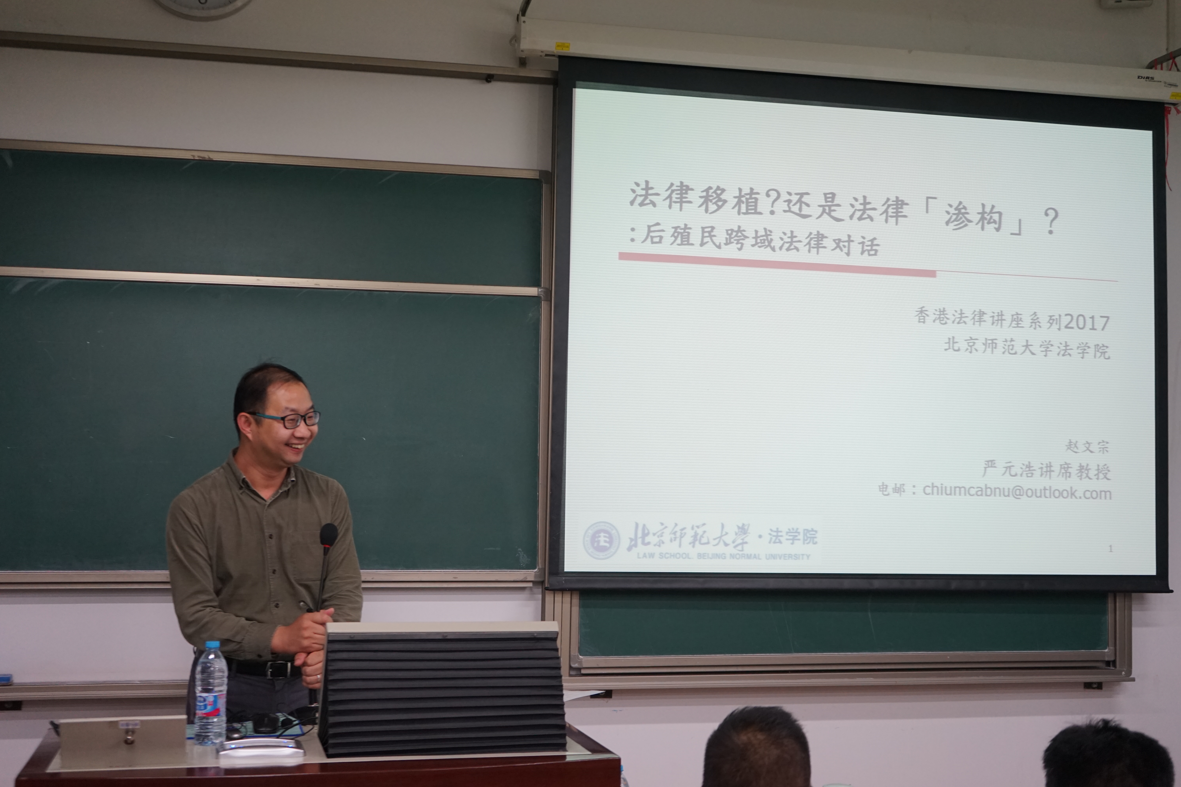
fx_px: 1443
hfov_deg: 44.5
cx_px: 590
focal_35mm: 44
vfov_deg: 30.5
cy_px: 394
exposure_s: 1/160
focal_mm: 44
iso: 1250
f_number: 4.5
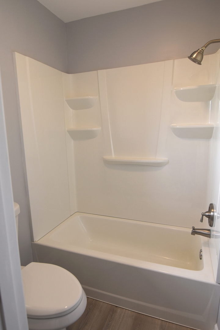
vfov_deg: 81.2
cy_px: 165
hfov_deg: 59.5
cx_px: 110
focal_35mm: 21
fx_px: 192
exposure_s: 1/250
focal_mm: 14
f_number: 4
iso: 400
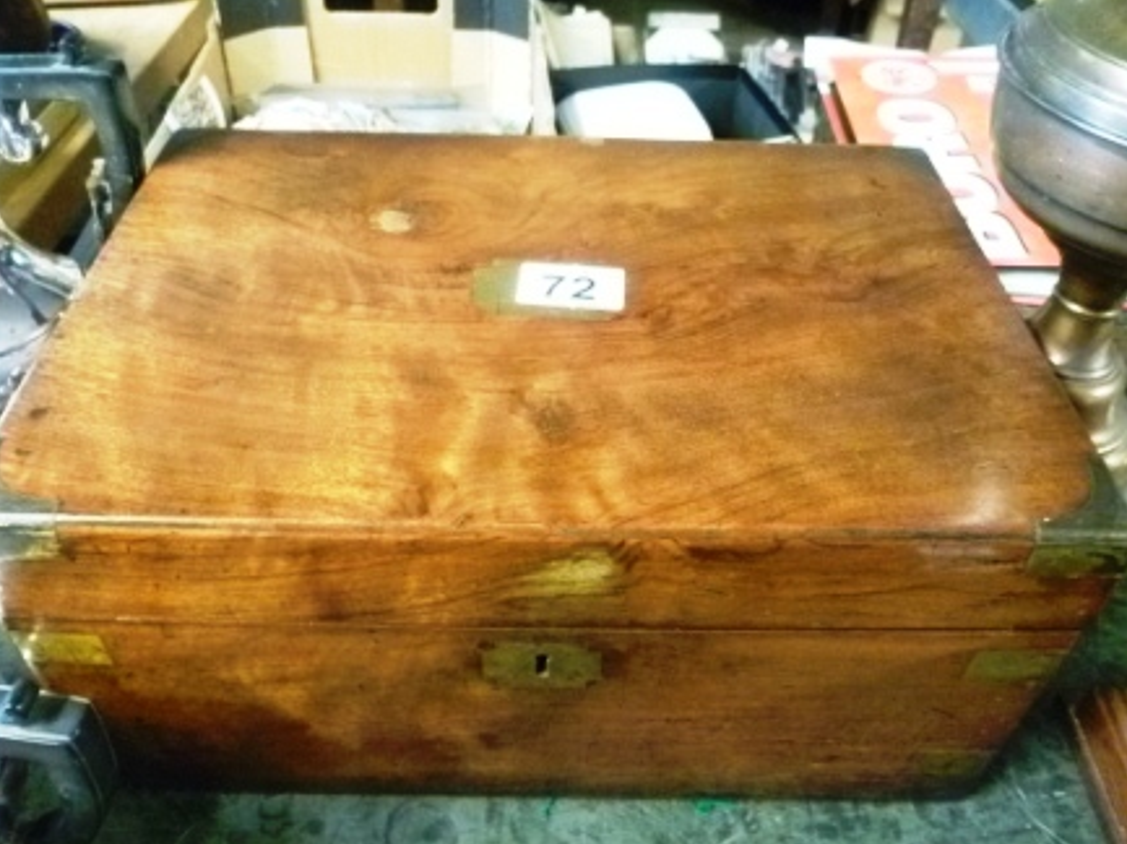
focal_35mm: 29
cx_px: 549
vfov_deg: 48.2
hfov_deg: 61.7
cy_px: 430
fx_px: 943
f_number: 2.8
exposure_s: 1/15
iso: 800
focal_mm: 5
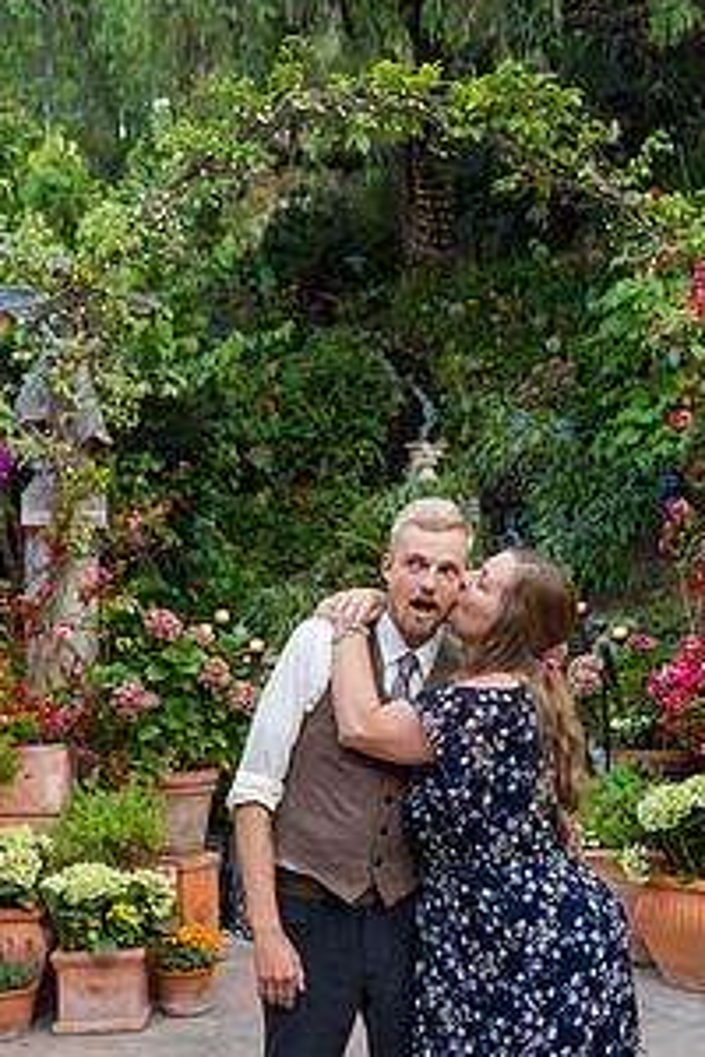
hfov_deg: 31.9
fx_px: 1234
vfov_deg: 45.7
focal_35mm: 42
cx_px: 388
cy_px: 698
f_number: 3.2
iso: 500
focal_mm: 28
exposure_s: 1/250
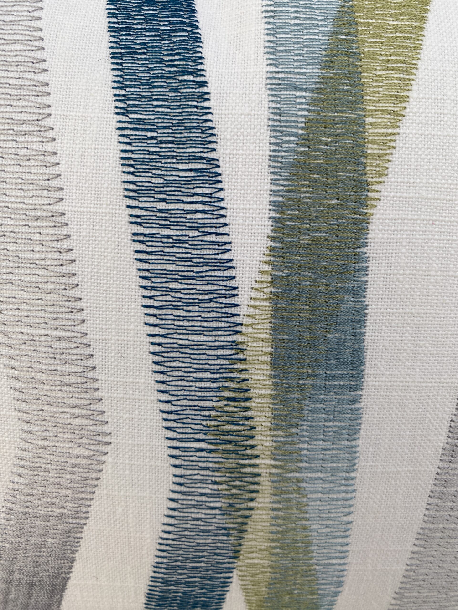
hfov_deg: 53.1
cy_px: 305
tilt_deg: -30.5
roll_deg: -2.3
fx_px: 459
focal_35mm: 26
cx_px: 229
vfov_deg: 67.3
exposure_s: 1/620
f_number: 1.8
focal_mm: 4.25
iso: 32
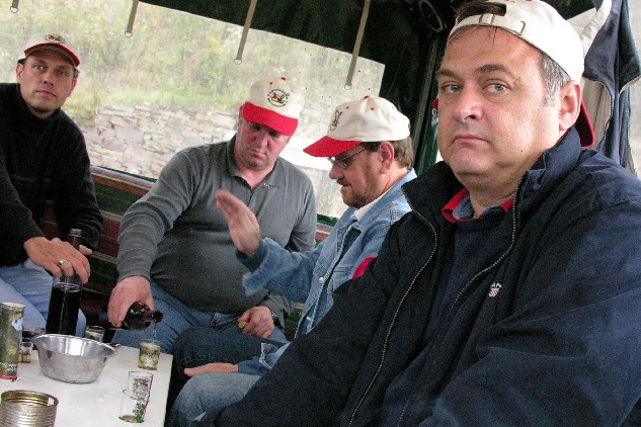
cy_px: 242
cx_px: 394
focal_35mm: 46
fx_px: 819
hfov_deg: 42.5
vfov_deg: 29.2
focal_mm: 8.9
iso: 400
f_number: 3.6
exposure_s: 1/77
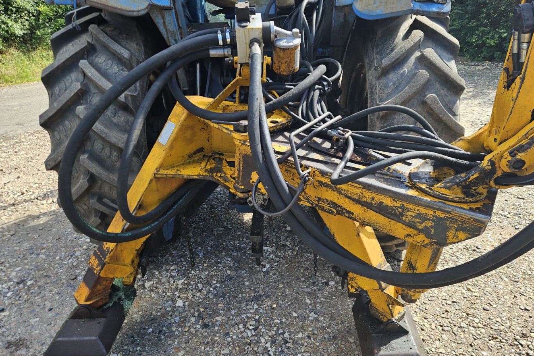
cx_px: 273
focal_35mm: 26
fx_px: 386
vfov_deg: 49.5
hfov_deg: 69.4
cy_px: 188
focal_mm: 5.4
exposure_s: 1/243
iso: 25
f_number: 1.8
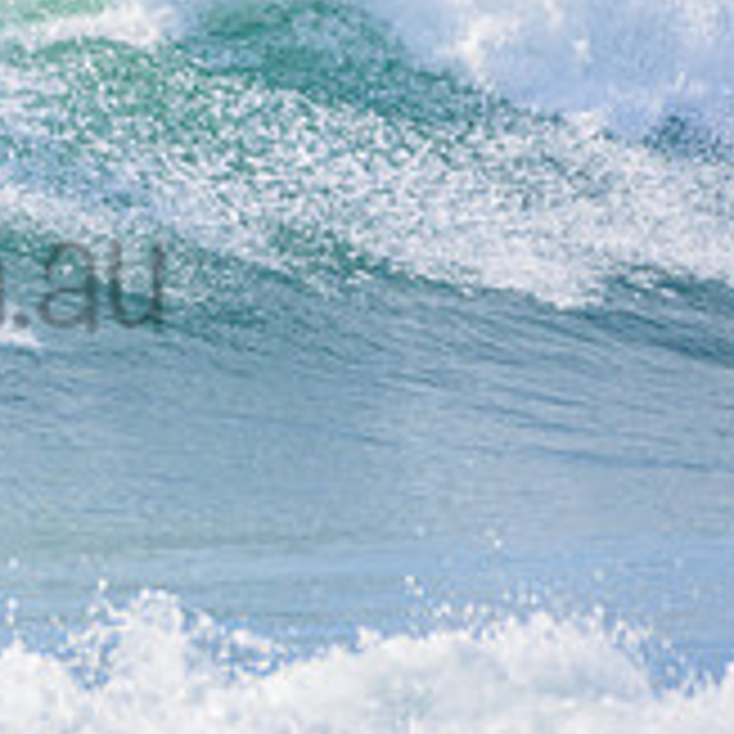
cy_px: 223
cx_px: -311
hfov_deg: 0.8
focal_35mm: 2275
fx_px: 54576
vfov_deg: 0.8
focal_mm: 500
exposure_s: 1/2000
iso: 400
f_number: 5.6
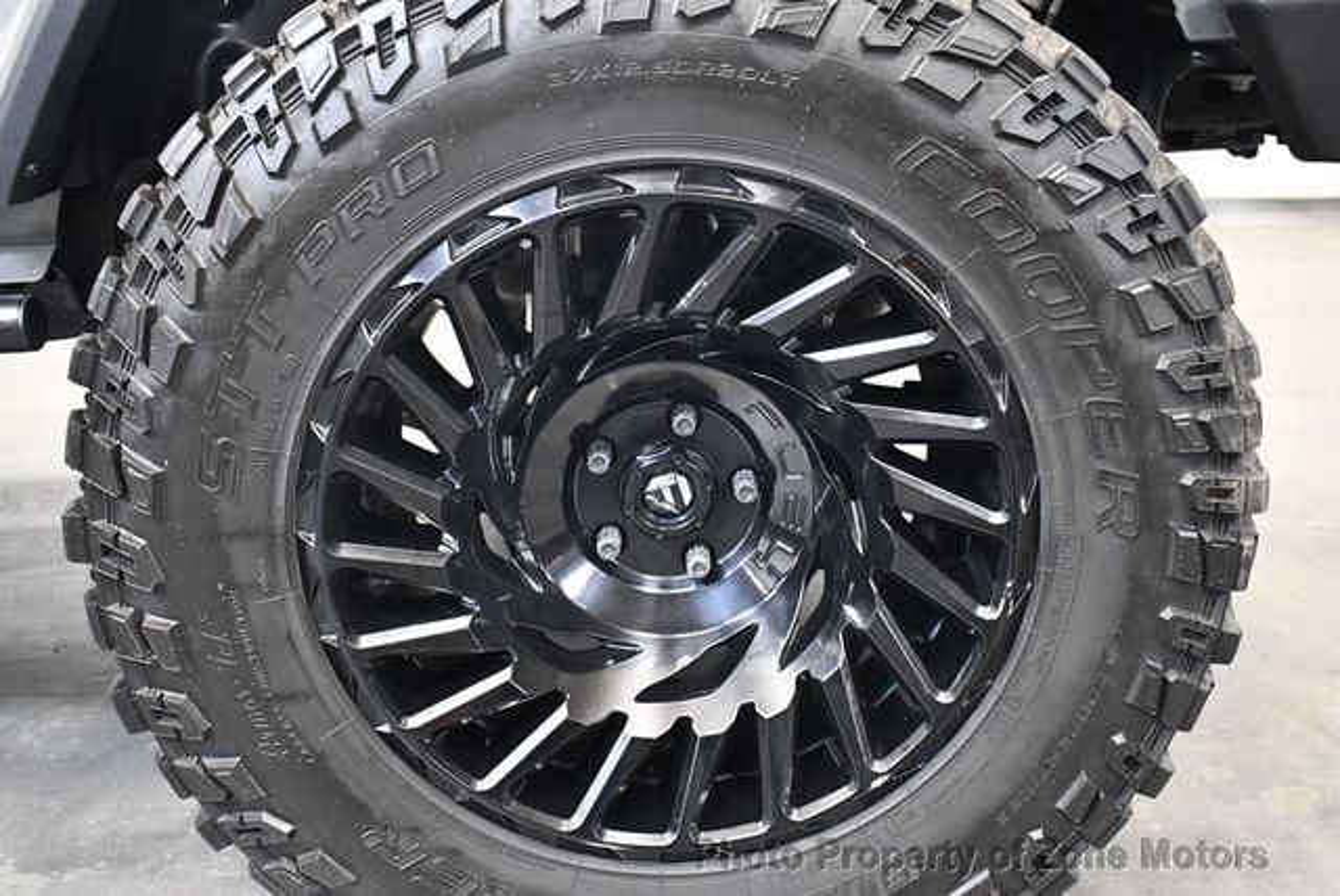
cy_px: 448
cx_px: 670
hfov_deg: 48.4
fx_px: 1490
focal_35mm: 40
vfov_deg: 33.5
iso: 3200
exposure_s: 1/80
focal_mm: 20
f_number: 3.5
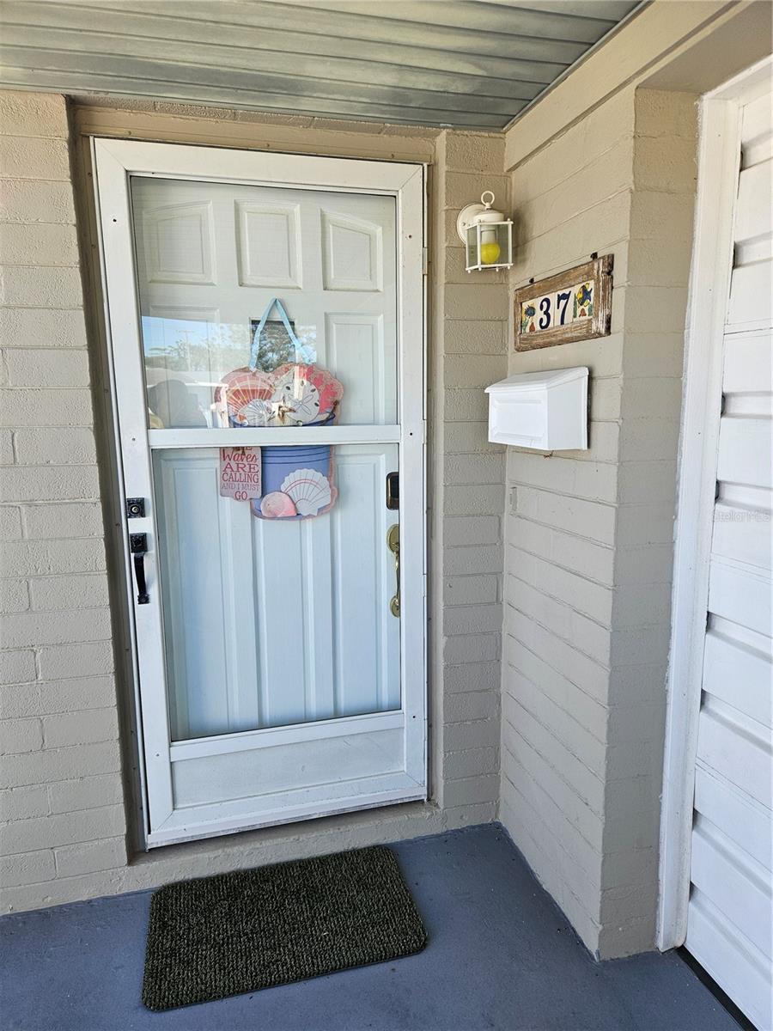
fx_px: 685
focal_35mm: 23
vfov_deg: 73.9
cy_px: 516
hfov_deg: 58.9
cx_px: 386
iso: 50
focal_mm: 5.4
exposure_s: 1/719
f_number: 1.8
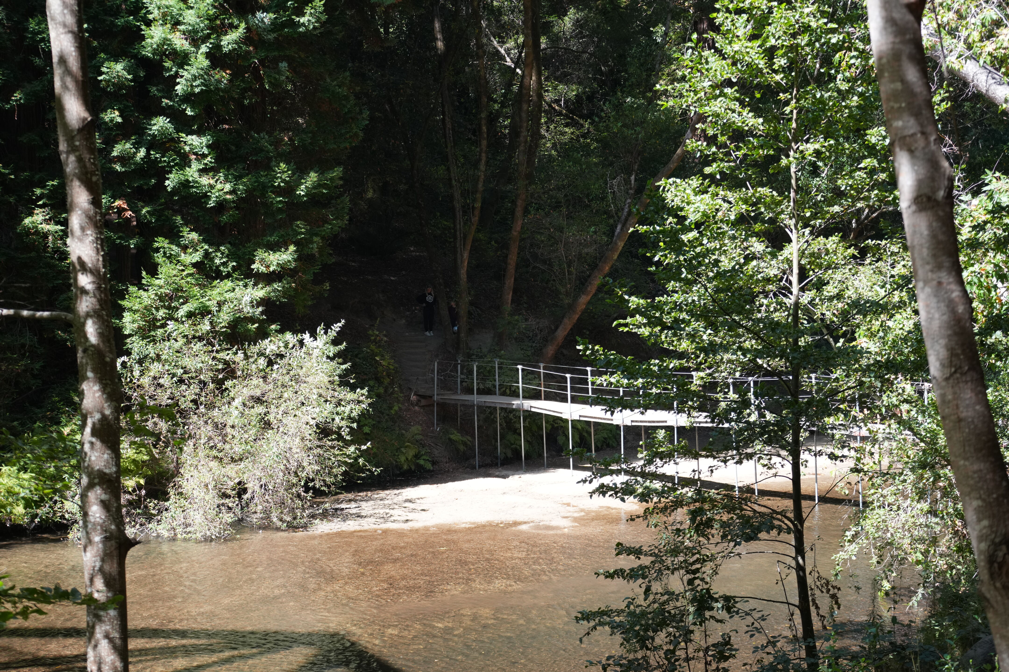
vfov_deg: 20.6
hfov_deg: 30.5
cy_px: 336
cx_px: 504
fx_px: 1850
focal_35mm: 66
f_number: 5.6
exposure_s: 1/400
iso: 640
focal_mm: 66
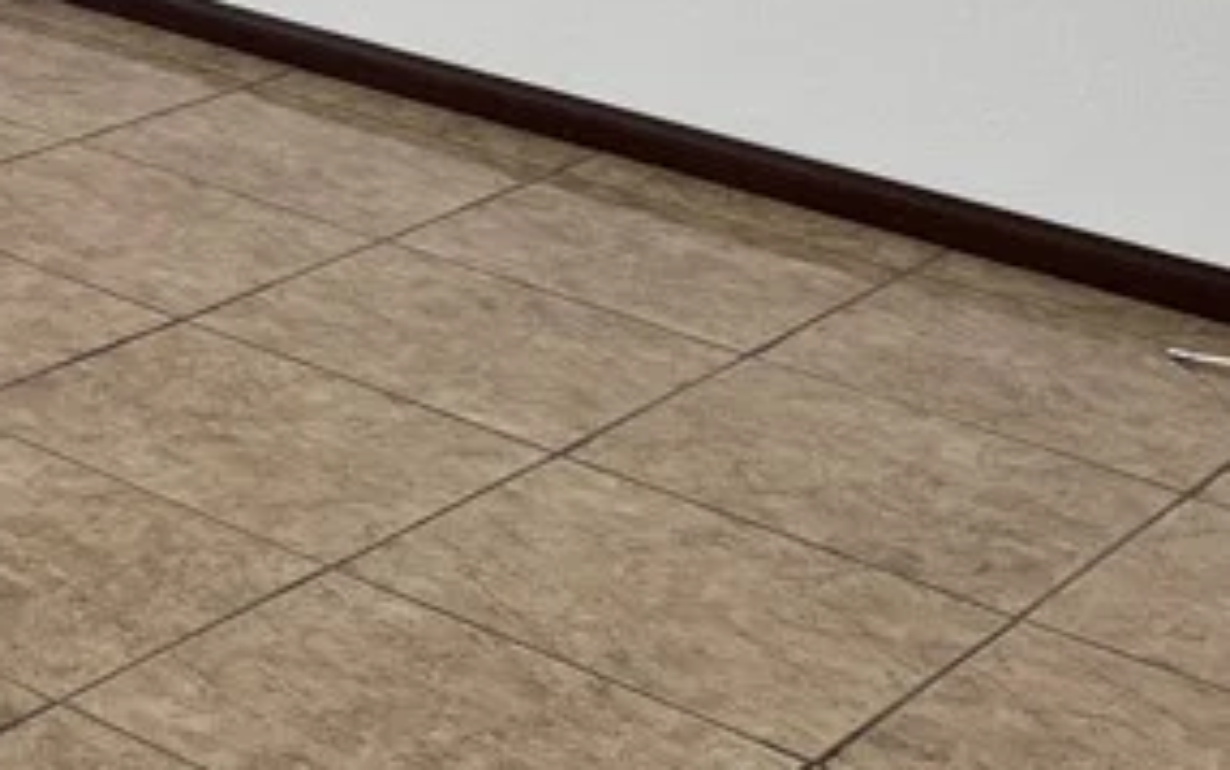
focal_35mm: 91
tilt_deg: -8.7
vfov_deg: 13.5
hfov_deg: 18.7
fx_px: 3052
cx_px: -847
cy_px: -409
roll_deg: -2.2
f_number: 1.78
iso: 100
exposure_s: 1/159
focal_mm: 6.76
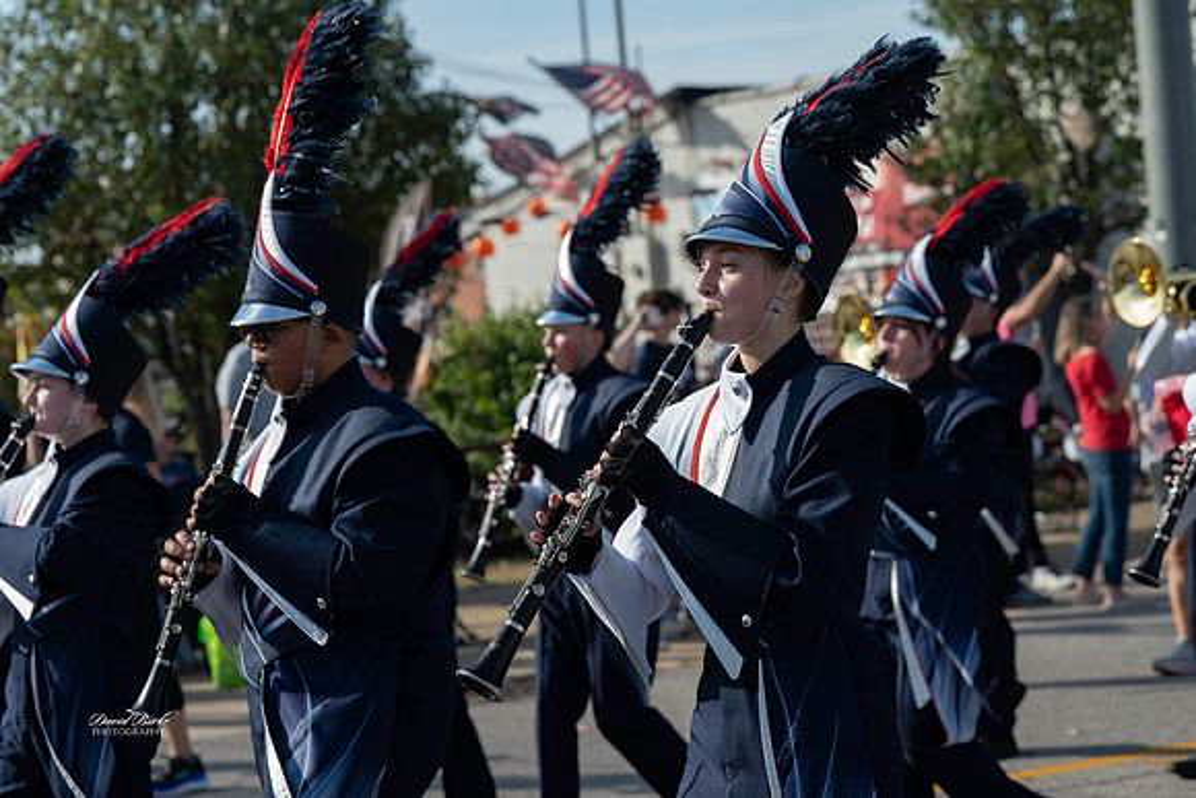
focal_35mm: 90
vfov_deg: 15.2
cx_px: 598
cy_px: 399
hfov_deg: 22.6
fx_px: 2991
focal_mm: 90
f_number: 5.6
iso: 200
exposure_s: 1/640
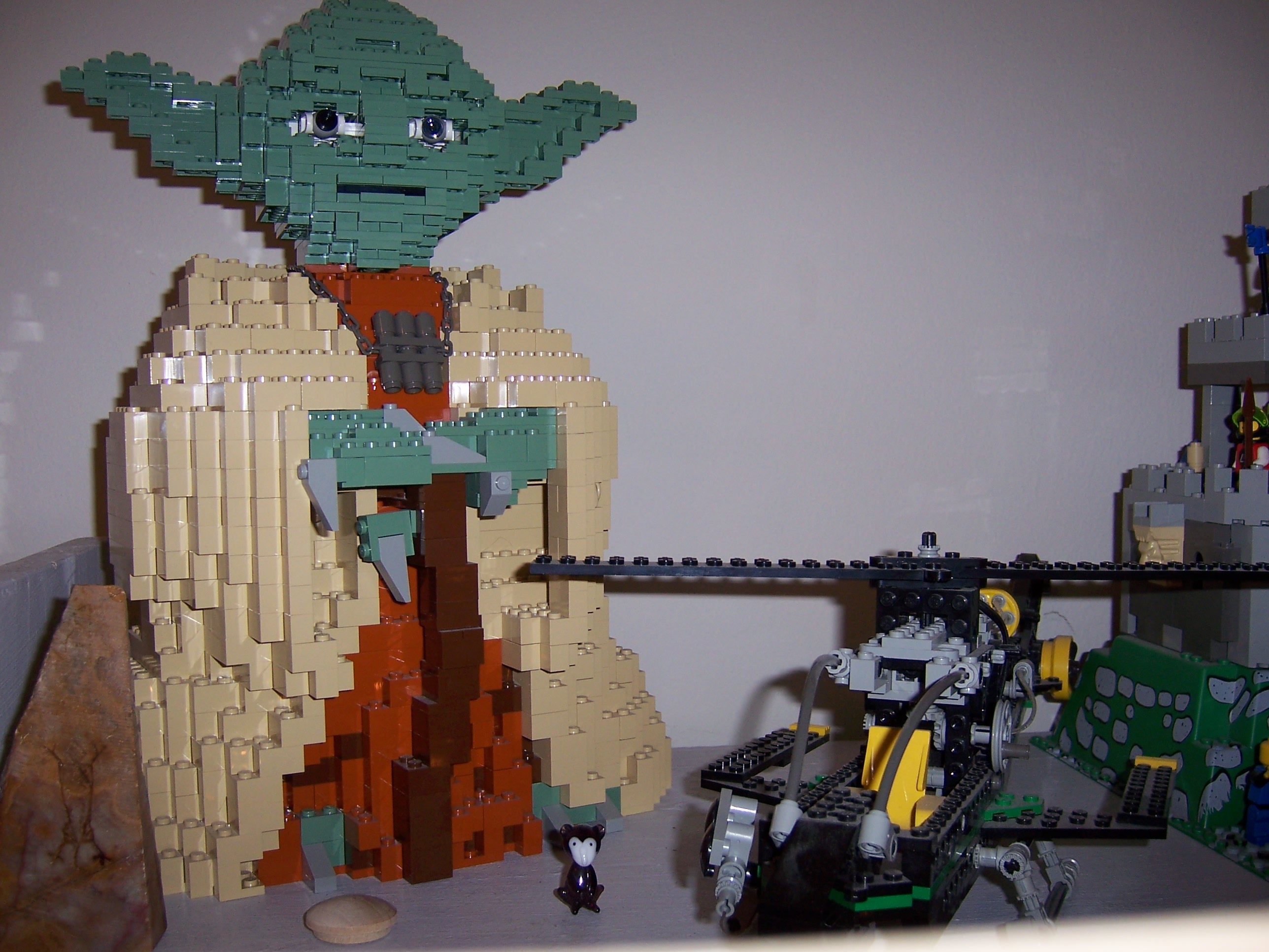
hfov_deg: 51.4
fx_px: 1320
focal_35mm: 36
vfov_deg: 39.7
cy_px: 476
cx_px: 634
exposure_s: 1/60
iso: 80
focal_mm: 6.2
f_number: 2.8
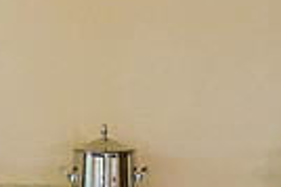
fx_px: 1185
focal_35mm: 152
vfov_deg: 9.0
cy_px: 161
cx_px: -130
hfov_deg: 12.9
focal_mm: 35
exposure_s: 1/160
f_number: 4
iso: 1600
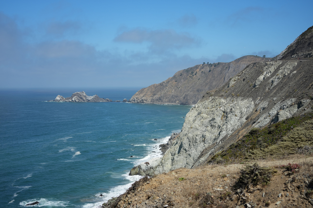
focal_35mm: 53
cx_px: 156
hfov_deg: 37.5
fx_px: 461
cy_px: 104
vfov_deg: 25.5
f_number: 4.5
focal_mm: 53
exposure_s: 1/2500
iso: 320
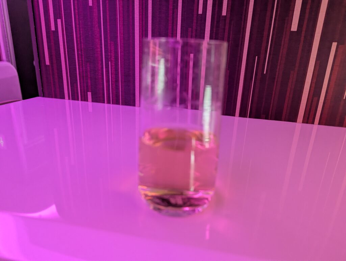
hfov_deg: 71.5
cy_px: 130
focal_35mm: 24
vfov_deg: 56.9
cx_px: 173
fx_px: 240
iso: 1495
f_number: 1.85
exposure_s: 1/75.8
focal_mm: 6.81
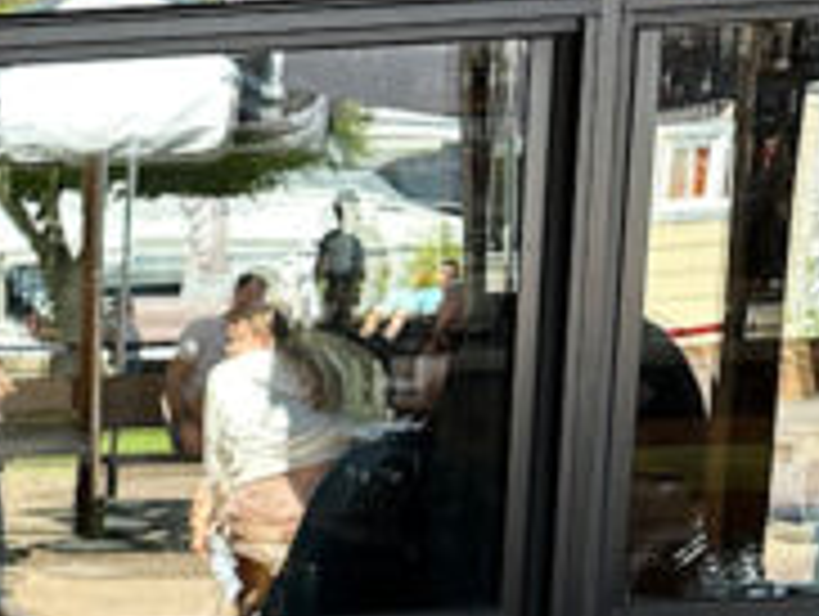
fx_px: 1872
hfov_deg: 20.0
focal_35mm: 79
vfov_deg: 17.0
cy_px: 908
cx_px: -522
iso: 64
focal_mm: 6.86
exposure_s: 1/120
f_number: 1.78
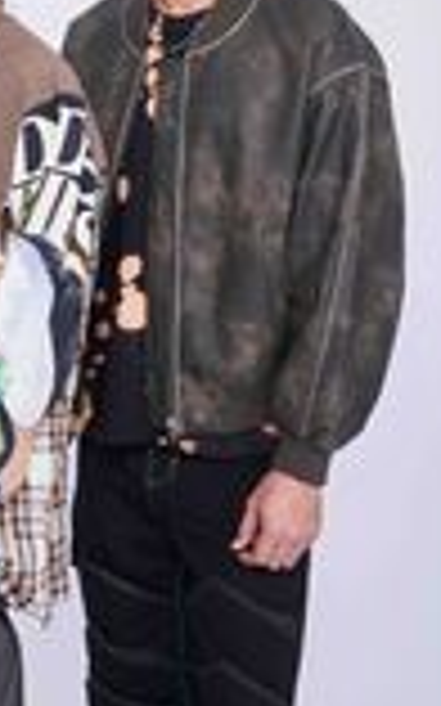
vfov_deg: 17.9
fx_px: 2224
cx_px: -392
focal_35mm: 116
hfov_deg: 10.5
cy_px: 169
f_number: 7.1
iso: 100
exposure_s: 1/200
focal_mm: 44.6
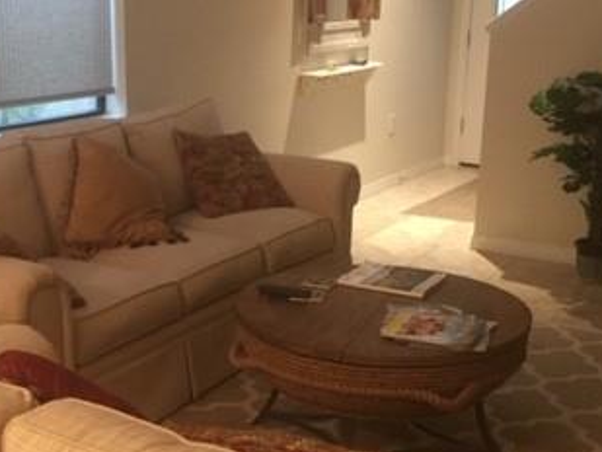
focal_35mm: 60
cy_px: 310
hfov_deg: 32.1
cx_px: 255
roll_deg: -1.6
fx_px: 1044
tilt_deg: -18.0
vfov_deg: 24.3
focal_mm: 4.15
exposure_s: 1/10
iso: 100
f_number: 2.2
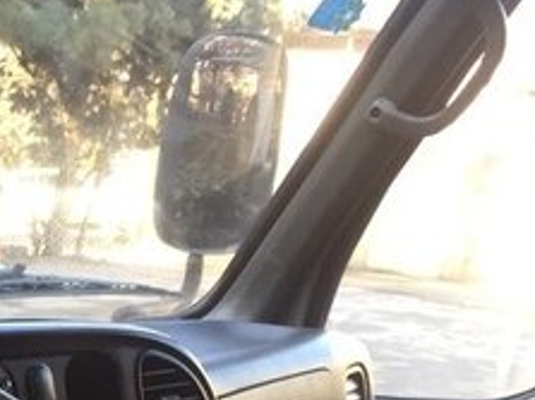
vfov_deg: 16.0
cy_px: 559
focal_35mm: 86
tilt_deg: -18.8
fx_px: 1328
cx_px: -134
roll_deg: -5.2
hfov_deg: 21.0
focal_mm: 4.15
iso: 50
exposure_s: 1/100
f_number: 2.2
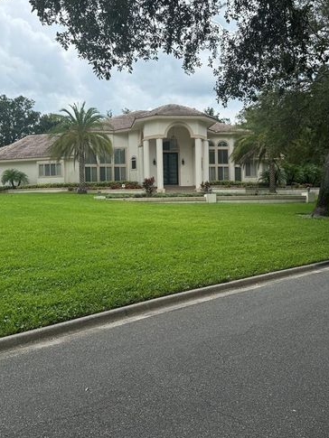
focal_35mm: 33
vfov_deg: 55.3
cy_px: 209
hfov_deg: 42.9
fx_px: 418
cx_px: 153
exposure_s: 1/2604
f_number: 1.78
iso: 80
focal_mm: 6.76
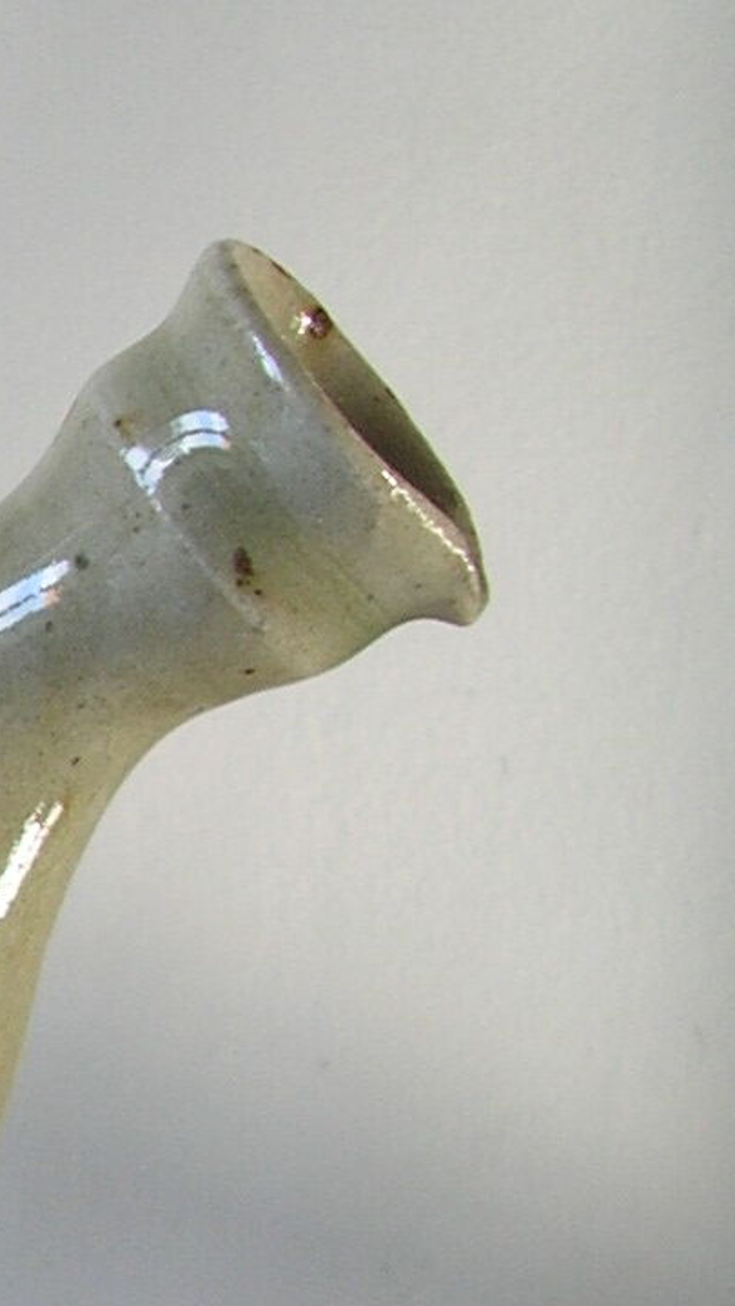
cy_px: 1117
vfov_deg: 17.5
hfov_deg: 9.3
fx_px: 4192
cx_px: -808
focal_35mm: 121
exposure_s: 1/24
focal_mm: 5.8
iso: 50
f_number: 2.8
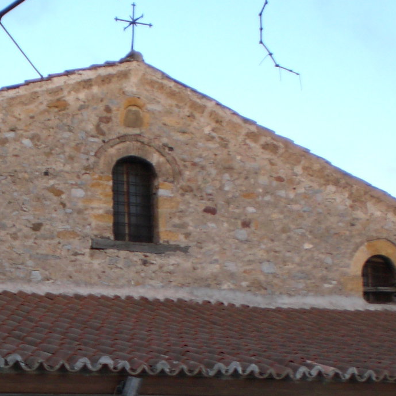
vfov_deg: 21.9
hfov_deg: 21.9
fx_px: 1010
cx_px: 69
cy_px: 310
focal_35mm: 78
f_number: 3.1
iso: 100
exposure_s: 1/125
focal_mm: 6.3
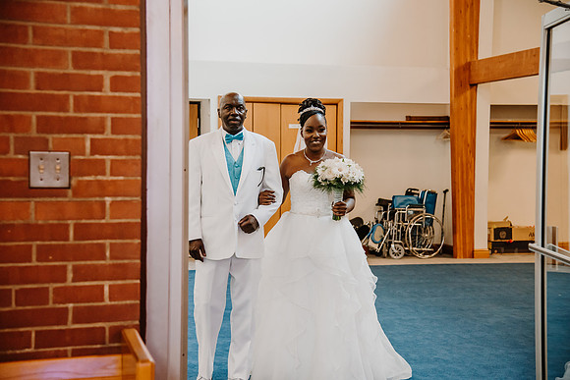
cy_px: 190
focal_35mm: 59
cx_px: 285
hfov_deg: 33.8
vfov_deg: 22.9
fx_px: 938
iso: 1600
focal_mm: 58
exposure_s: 1/125
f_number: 4
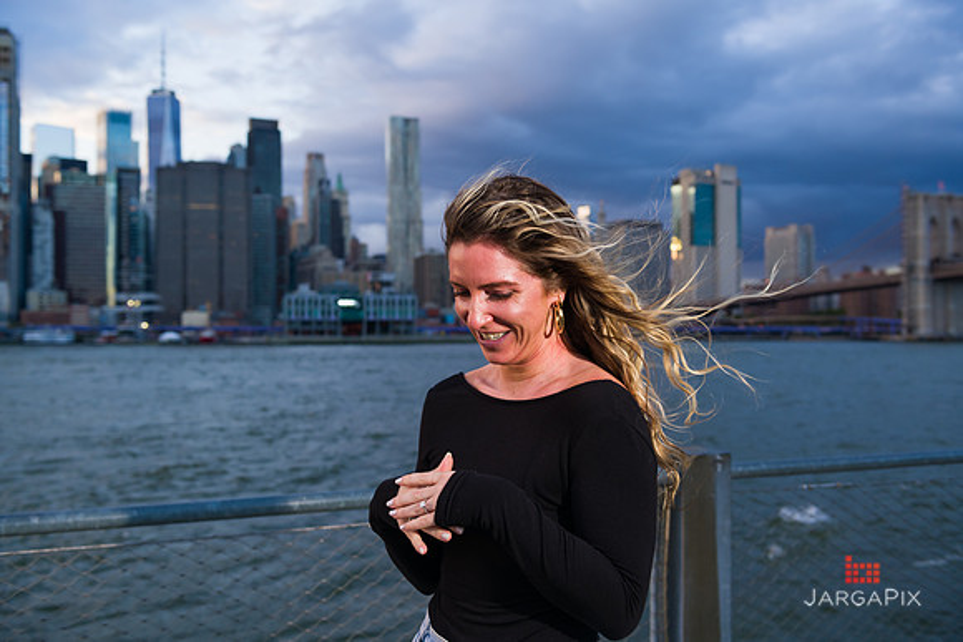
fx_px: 1017
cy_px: 321
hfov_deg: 50.7
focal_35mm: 38
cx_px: 482
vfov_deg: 35.1
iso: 250
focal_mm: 38
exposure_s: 1/200
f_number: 4
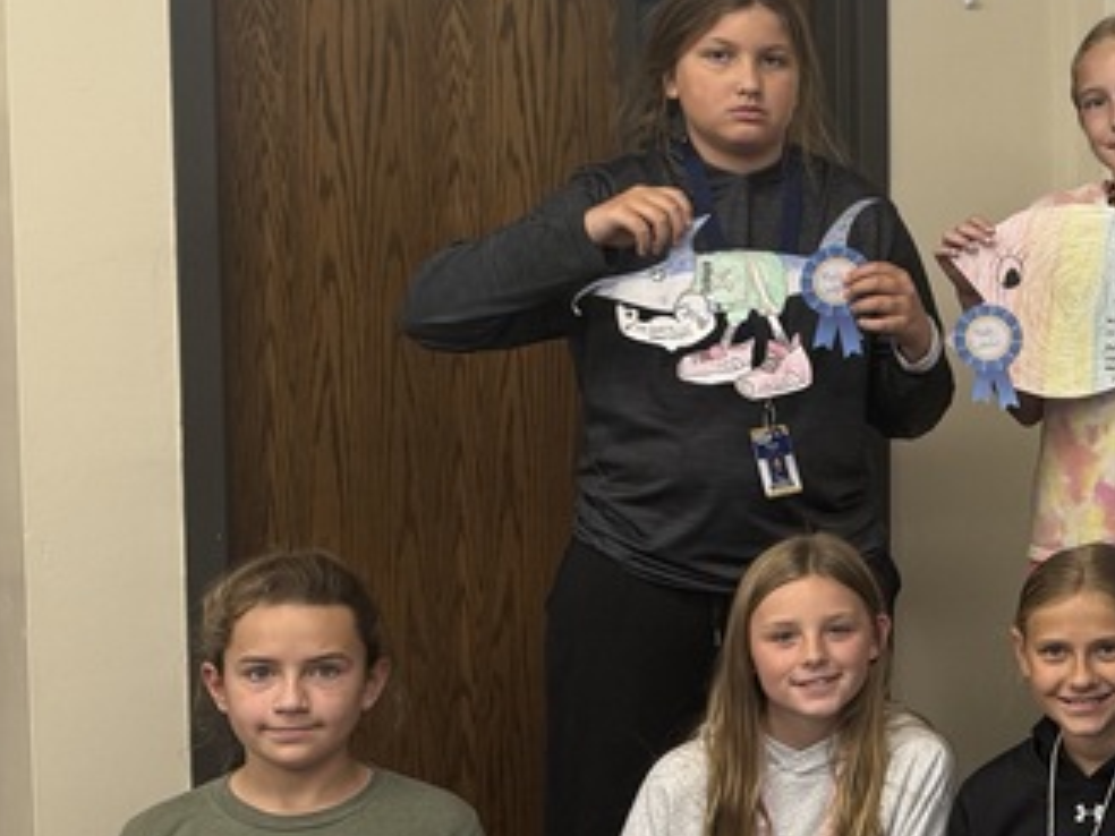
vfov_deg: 19.6
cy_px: 370
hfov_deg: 23.0
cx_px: 1455
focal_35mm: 75
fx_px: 2416
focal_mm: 6.76
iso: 125
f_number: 1.78
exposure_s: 1/60
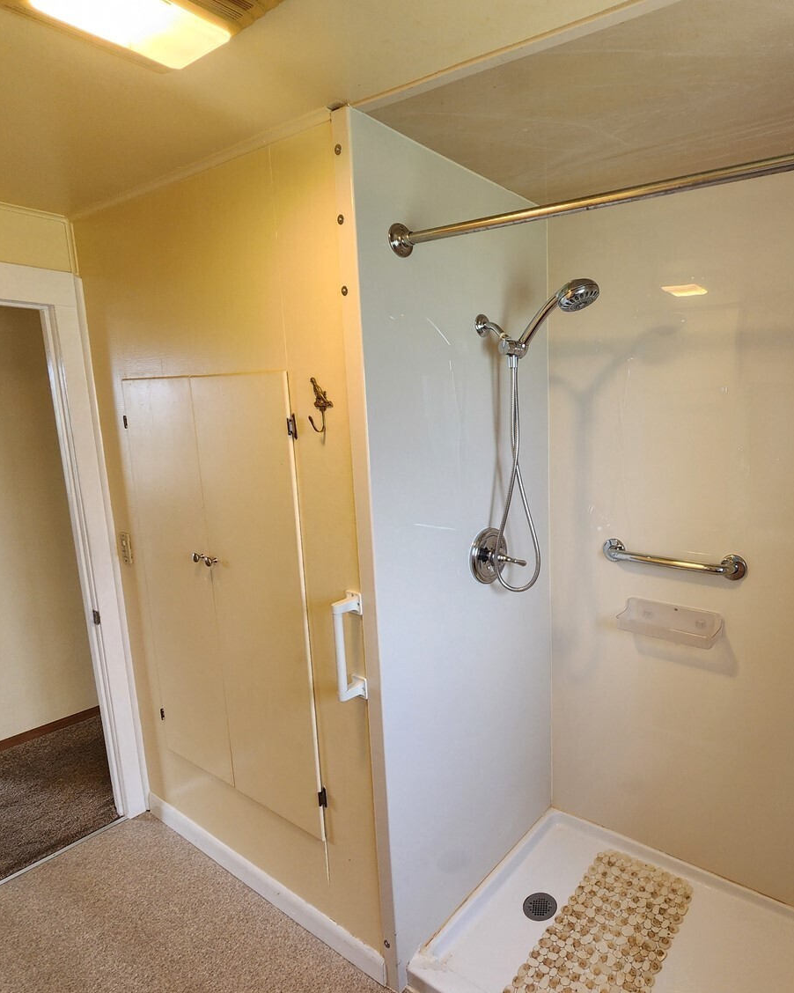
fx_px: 529
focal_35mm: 18
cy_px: 514
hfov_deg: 70.5
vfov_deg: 86.3
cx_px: 561
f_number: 2.2
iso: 125
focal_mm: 2.2
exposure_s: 1/60
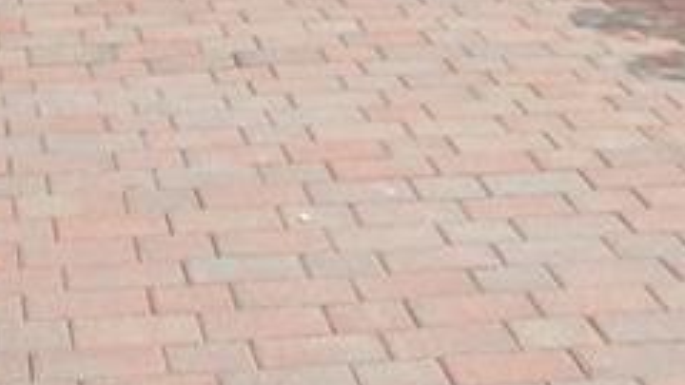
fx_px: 2107
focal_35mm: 116
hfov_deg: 18.4
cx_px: 417
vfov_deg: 9.4
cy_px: -503
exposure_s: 1/320
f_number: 9
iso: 320
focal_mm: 26
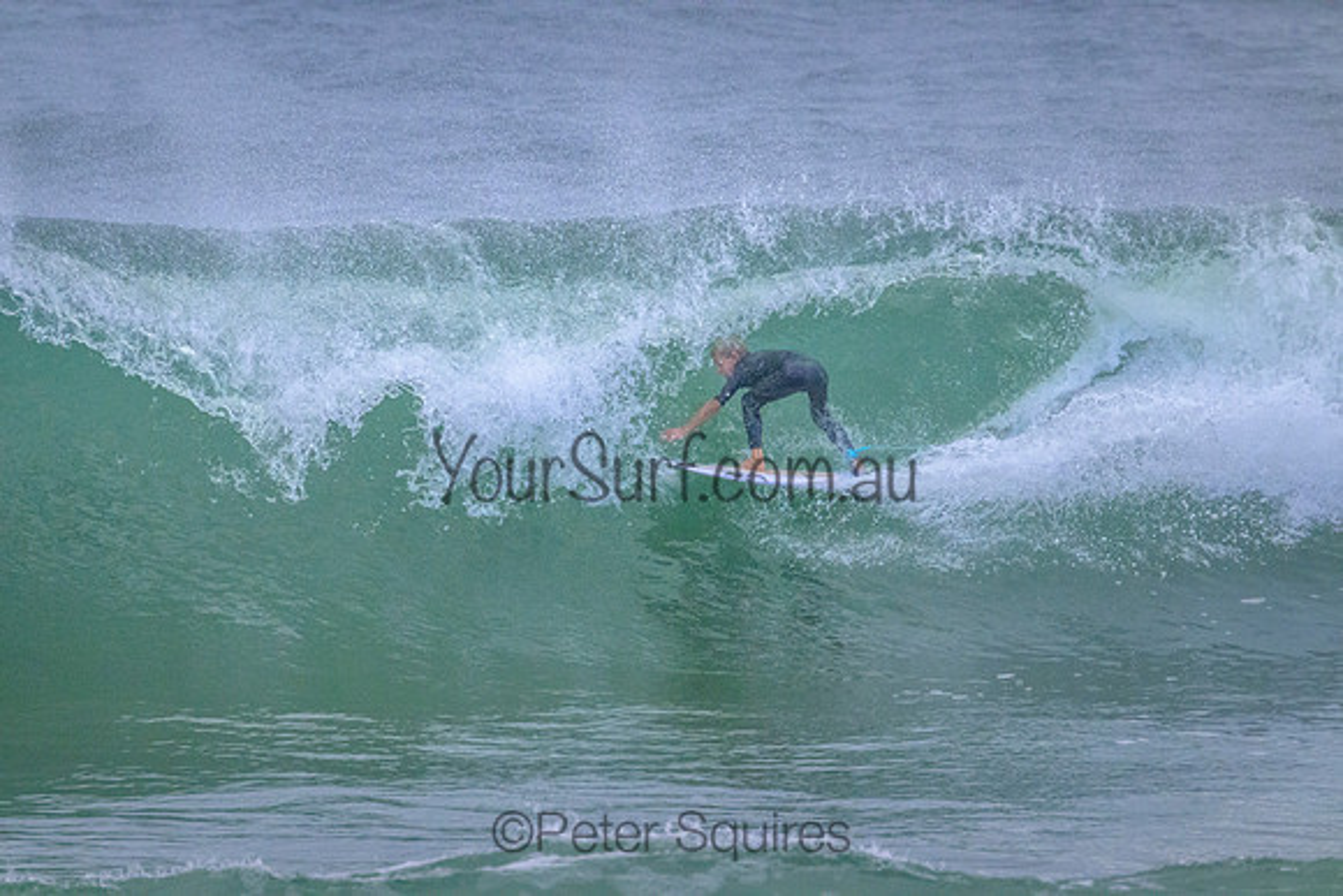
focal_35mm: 800
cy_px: 448
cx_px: 672
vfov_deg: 1.7
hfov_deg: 2.6
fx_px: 29850
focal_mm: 800
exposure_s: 1/2000
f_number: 11
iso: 8000
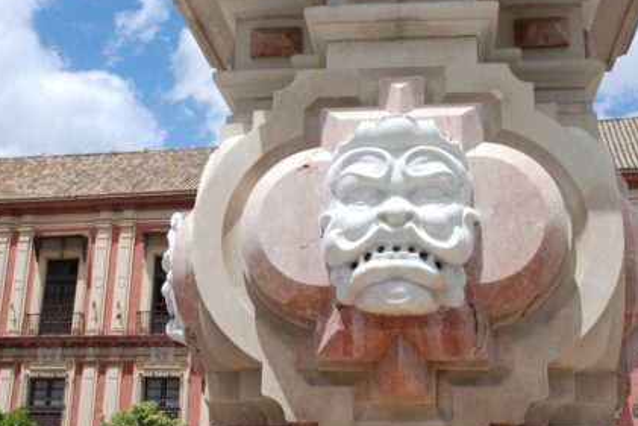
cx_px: 370
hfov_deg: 43.8
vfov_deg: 30.1
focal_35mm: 45
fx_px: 791
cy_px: 237
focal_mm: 25
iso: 100
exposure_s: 1/250
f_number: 8
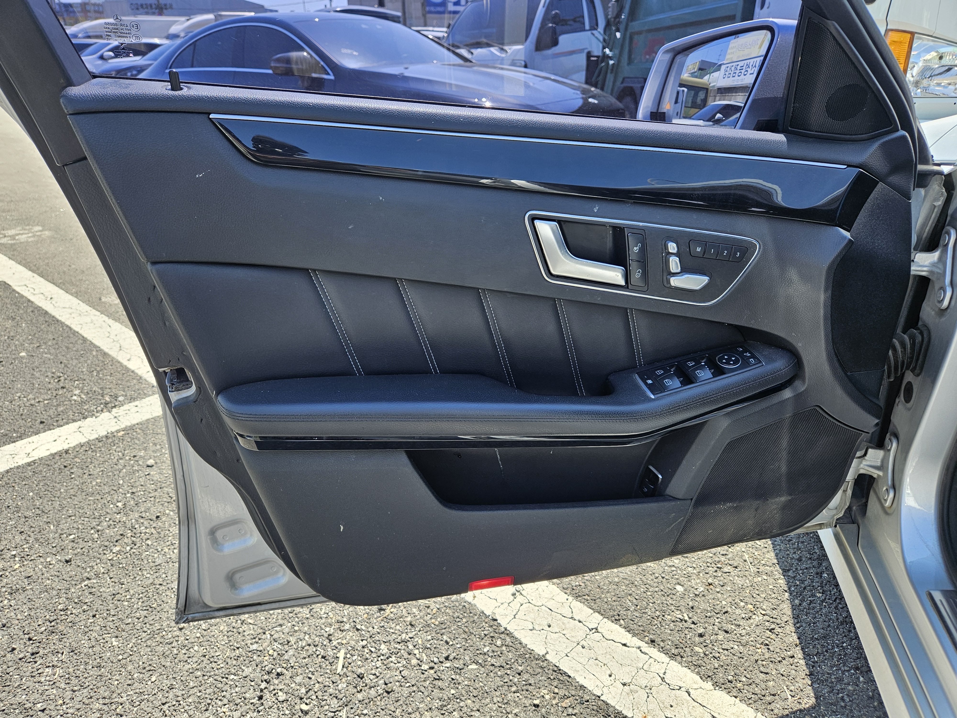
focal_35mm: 23
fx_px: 636
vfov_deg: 58.9
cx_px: 478
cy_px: 359
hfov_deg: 73.9
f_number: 1.8
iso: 40
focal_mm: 5.4
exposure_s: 1/488
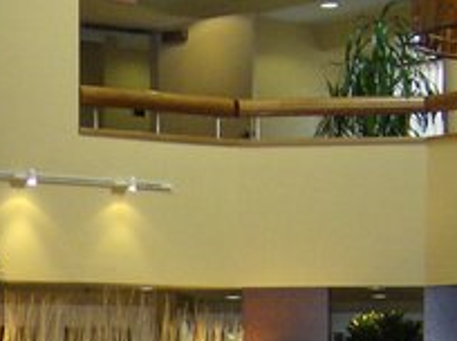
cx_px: -99
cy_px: 451
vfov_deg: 10.2
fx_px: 1857
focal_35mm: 141
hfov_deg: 13.6
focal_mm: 6
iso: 200
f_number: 2.8
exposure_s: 1/60
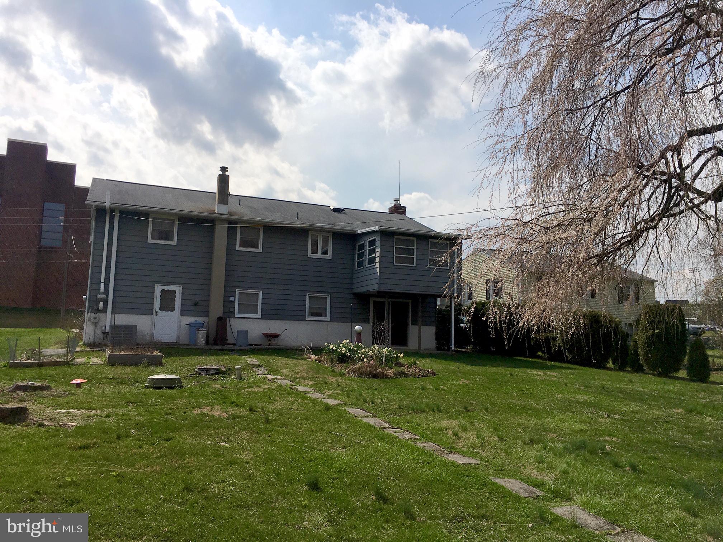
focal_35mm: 29
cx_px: 362
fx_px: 606
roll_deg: -2.2
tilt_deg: +8.5
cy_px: 271
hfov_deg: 61.7
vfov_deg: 48.2
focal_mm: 4.15
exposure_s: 1/5128
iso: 25
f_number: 2.2
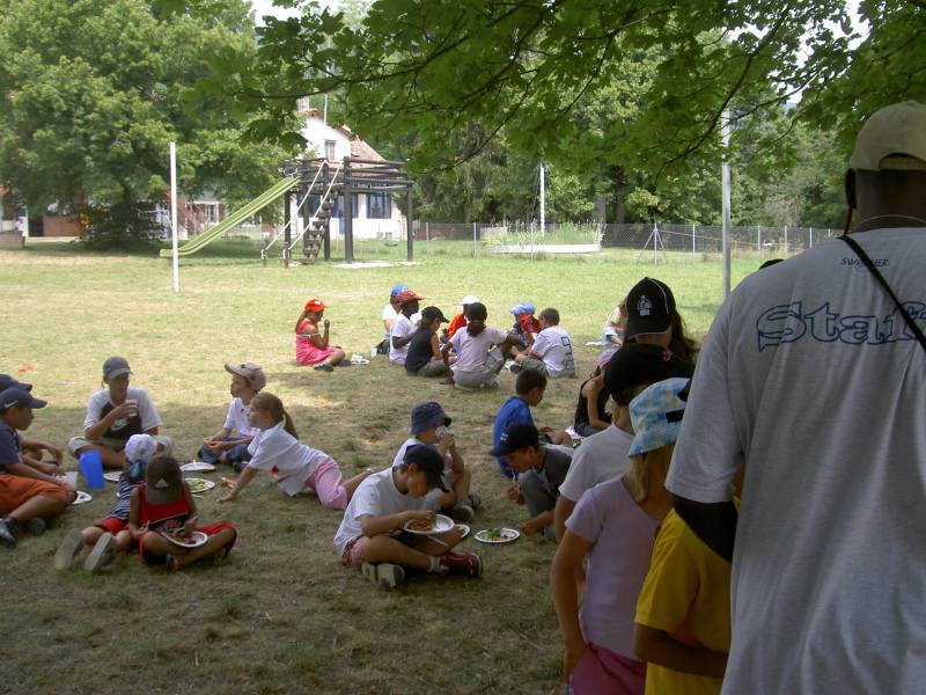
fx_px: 1043
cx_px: 463
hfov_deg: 47.9
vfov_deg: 36.8
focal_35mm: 39
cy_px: 348
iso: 100
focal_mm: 8
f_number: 4.7
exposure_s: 1/125
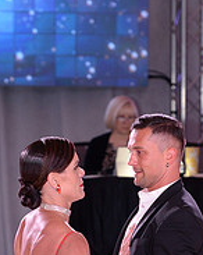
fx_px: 2798
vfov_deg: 5.2
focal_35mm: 372
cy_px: 354
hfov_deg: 4.2
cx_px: 106
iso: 1600
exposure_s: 1/250
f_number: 4
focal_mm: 125
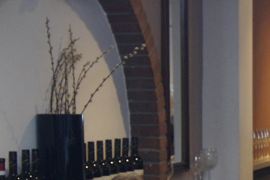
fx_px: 997
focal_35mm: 133
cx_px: 347
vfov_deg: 10.2
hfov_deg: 14.8
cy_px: 176
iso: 1600
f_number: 4.5
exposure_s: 1/40
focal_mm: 26
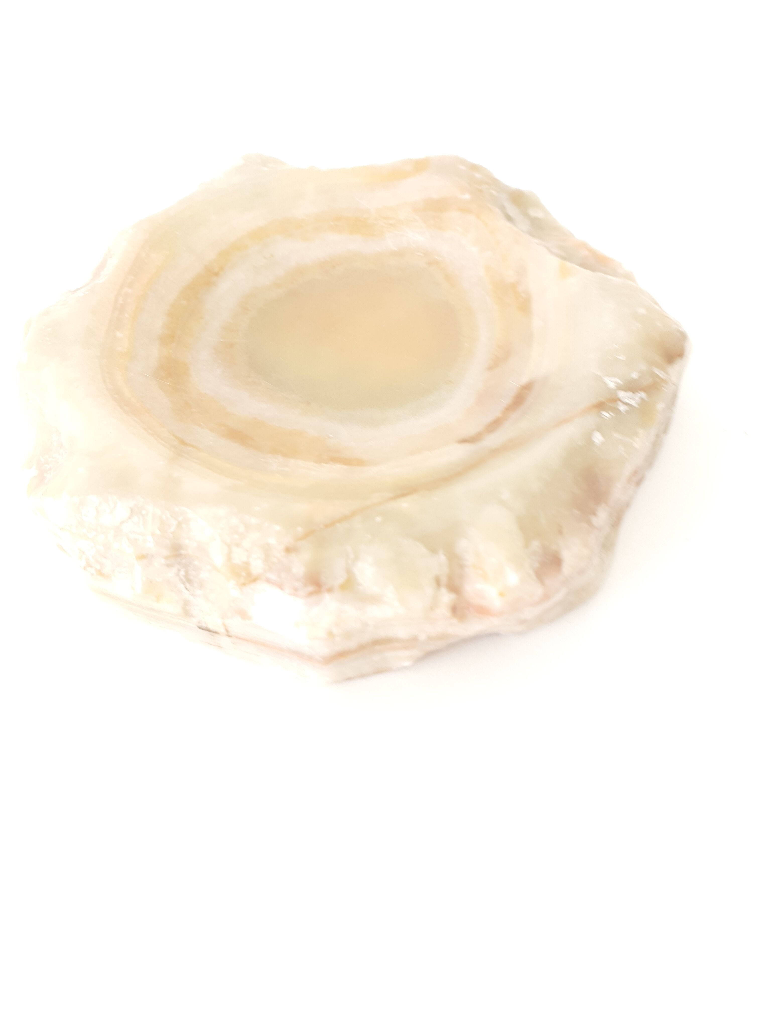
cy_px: 518
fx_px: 808
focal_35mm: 27
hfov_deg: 51.4
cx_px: 388
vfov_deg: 65.3
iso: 64
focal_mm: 3.6
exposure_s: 1/50
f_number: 1.9
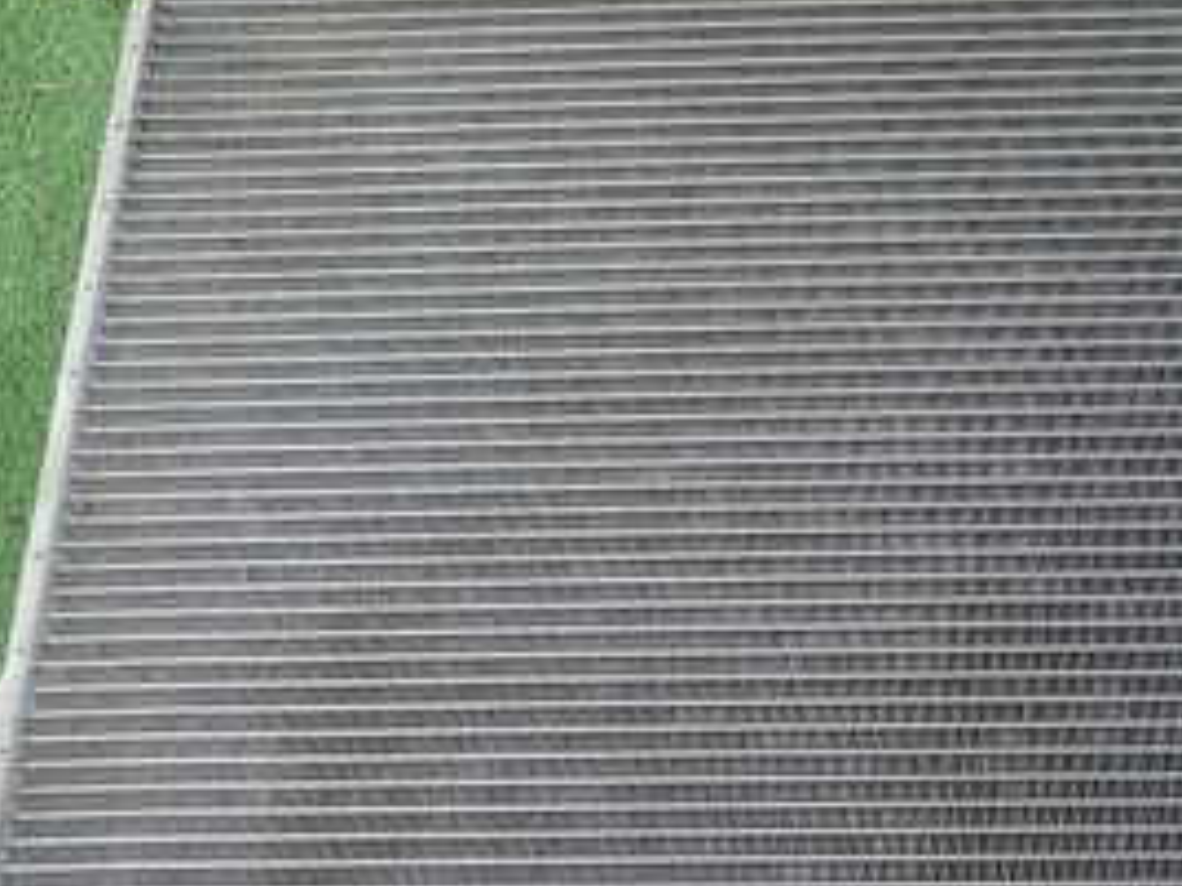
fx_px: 1912
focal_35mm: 56
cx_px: 935
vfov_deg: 26.1
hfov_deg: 33.4
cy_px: 366
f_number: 2
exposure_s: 1/80
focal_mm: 4.5
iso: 100
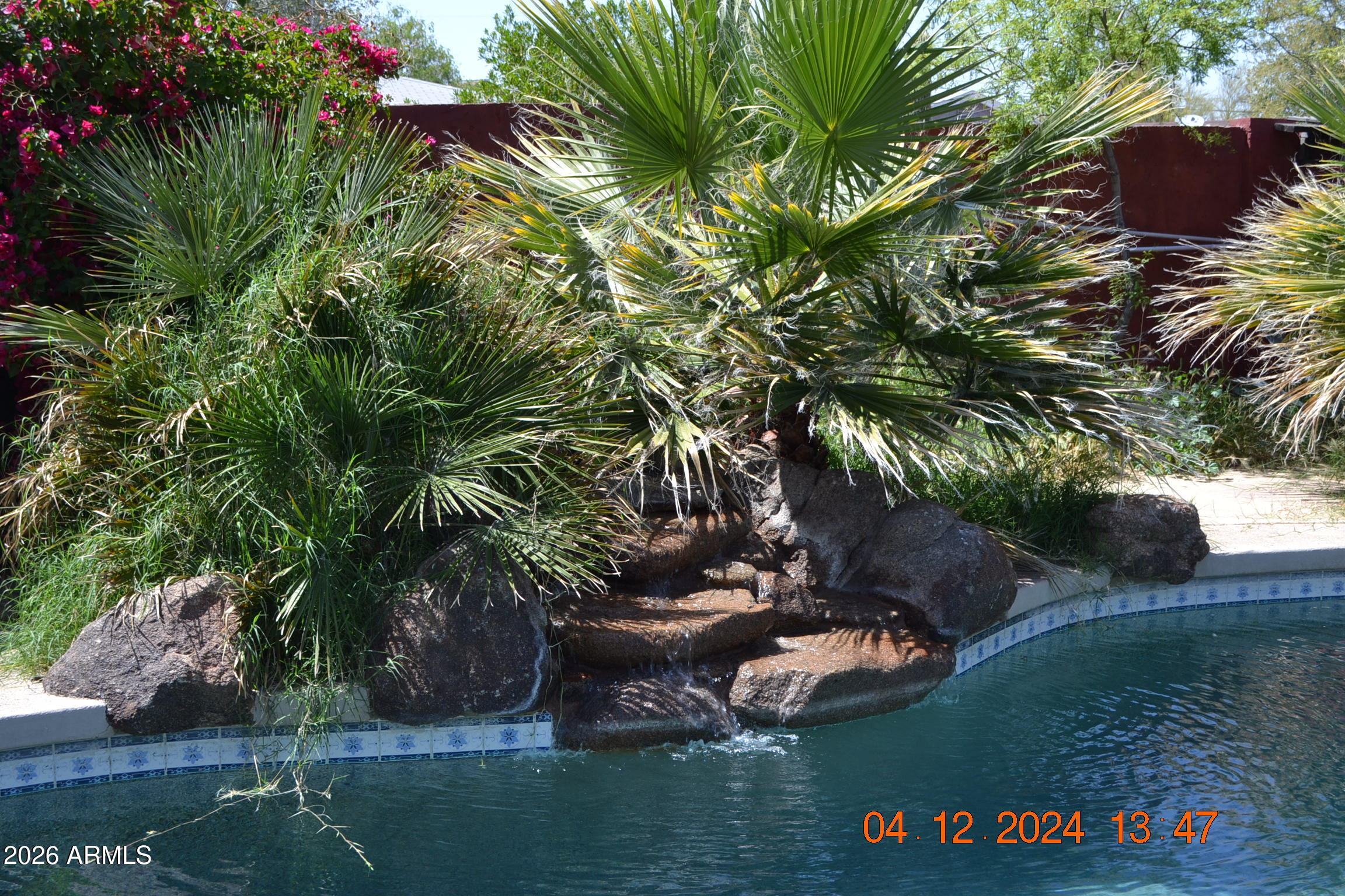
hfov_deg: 41.1
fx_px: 1793
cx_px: 672
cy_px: 448
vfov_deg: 28.1
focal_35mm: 48
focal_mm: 32
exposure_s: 1/160
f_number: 6.3
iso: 100
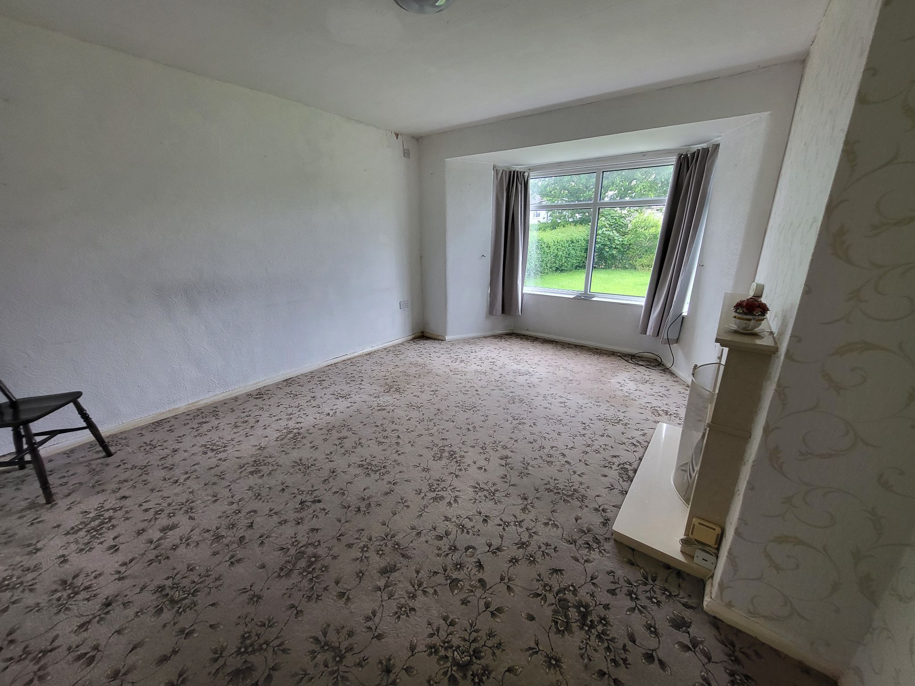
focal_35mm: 13
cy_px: 343
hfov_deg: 106.2
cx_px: 458
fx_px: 344
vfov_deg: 89.9
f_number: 2.2
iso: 100
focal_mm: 1.74
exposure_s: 1/50
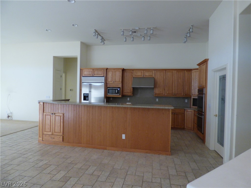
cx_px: 126
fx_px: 145
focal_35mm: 20
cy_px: 94
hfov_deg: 81.7
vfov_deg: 66.0
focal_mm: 3.58
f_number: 2.8
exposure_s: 1/60
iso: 400
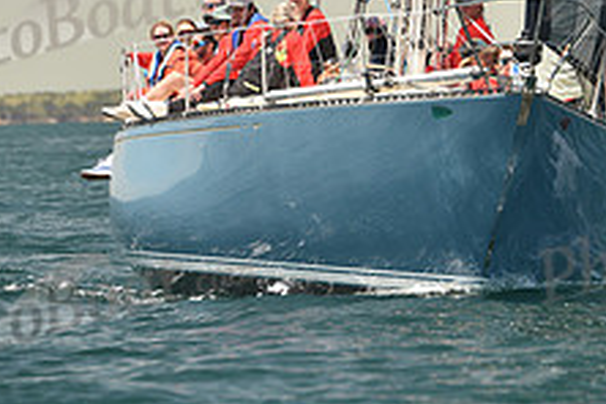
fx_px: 8803
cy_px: 130
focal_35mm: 523
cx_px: 399
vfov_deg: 2.6
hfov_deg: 3.9
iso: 250
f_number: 4
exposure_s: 1/800
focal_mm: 200
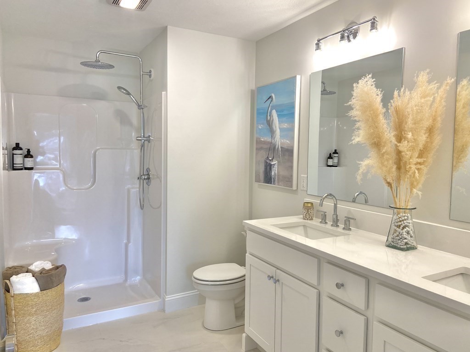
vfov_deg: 53.1
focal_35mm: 26
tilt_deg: -3.9
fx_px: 353
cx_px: 235
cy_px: 176
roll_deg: -0.8
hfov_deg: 67.3
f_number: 1.8
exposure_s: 1/120
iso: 50
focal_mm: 4.25
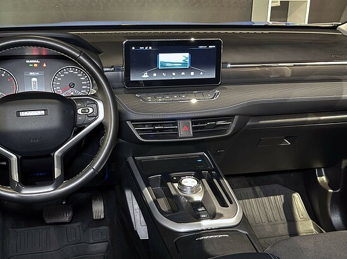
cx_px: 174
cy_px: 130
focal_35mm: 48
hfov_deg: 39.7
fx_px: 481
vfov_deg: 30.2
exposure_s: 1/4
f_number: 1.78
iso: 320
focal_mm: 6.76
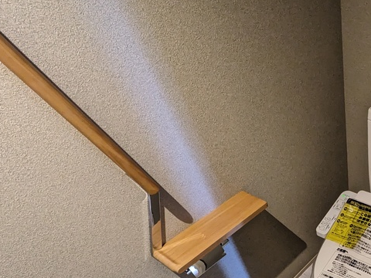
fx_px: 300
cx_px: 328
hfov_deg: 55.7
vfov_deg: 45.4
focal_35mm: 28
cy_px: 247
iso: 627
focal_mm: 1.83
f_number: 2.2
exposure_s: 1/40
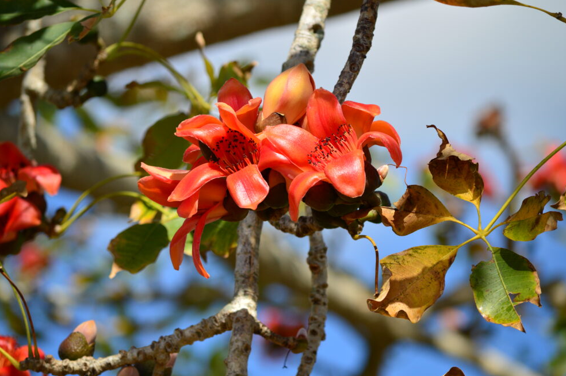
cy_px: 187
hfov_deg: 7.3
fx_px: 4413
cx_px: 274
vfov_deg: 4.9
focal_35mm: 281
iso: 200
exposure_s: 1/1600
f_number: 5
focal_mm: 180
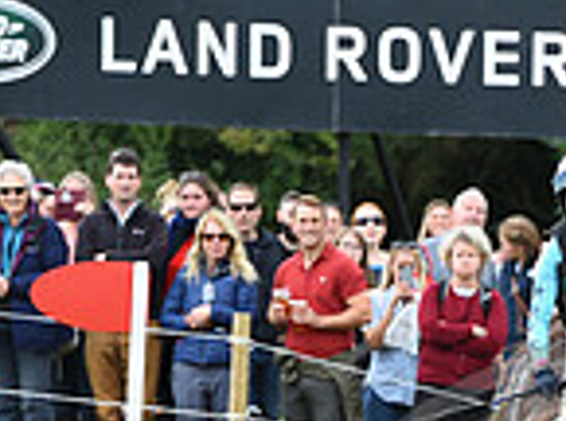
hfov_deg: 2.6
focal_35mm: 771
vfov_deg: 1.9
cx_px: 648
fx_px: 12575
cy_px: 678
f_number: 5.6
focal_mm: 200
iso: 1400
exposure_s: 1/1250
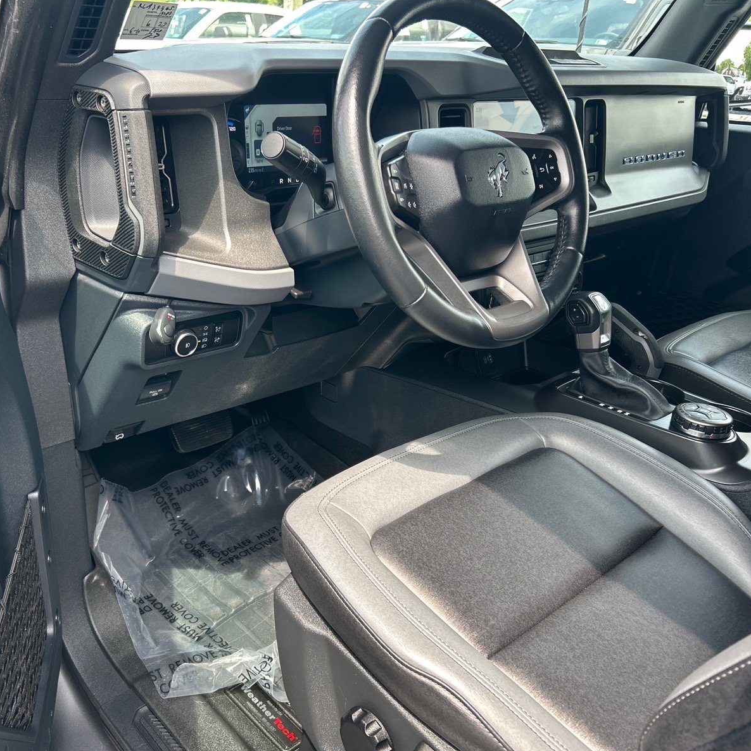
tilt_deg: -22.2
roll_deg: -1.4
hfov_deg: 52.1
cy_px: 377
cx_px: 292
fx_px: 761
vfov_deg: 52.5
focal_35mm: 31
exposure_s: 1/129
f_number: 1.5
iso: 32
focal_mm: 5.7
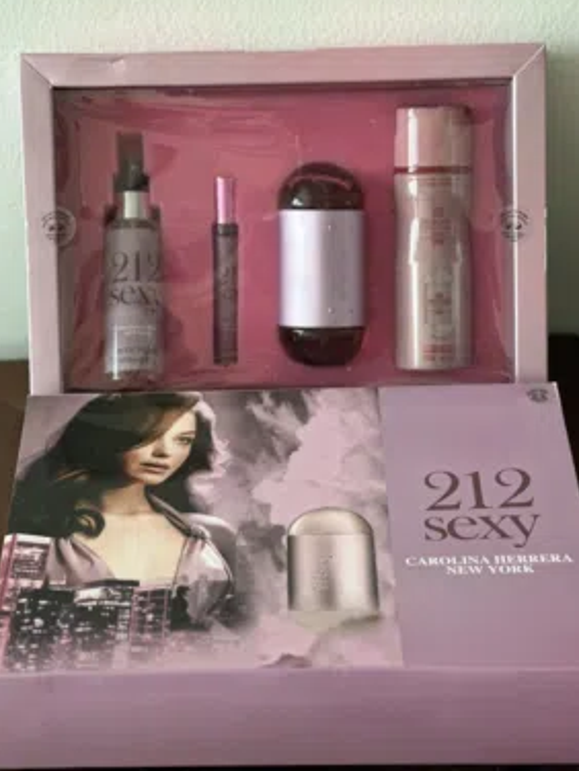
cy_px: 381
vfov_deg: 23.8
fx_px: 1829
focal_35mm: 82
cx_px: 283
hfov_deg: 18.0
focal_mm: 9
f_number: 2.8
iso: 400
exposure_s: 1/40
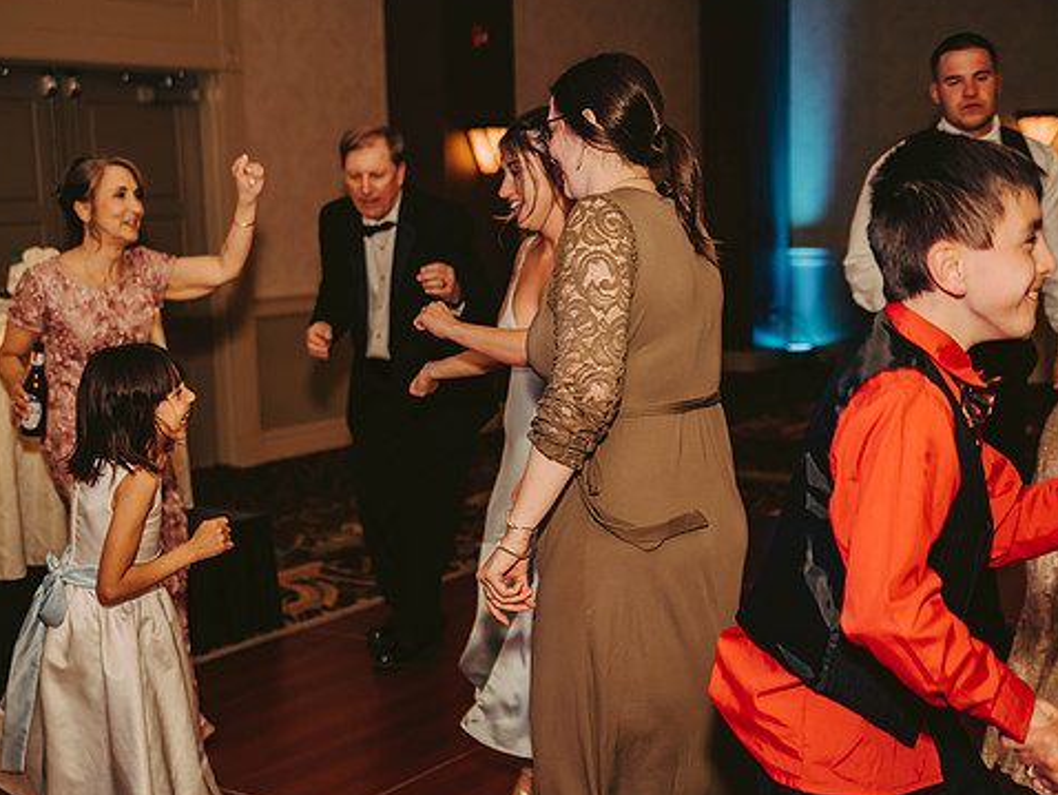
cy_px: 398
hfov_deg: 34.3
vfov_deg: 26.1
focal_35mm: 56
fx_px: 1712
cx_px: 476
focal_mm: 48
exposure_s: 1/60
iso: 500
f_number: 2.8
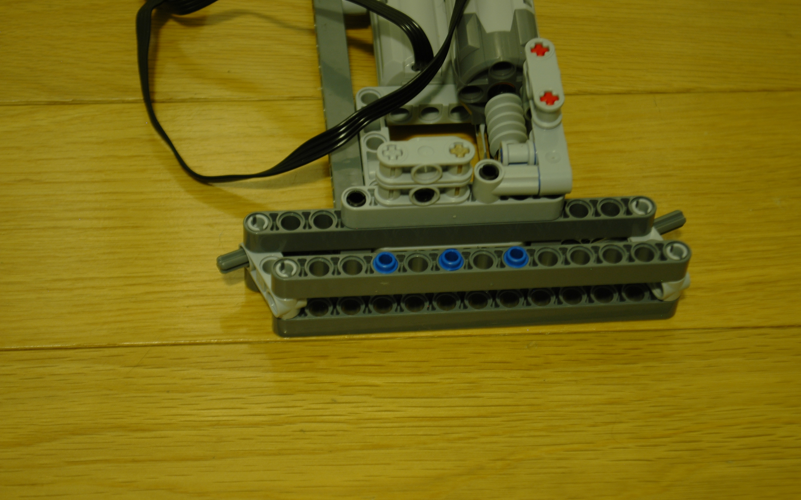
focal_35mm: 87
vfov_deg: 15.1
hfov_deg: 23.9
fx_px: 1889
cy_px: 258
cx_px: 400
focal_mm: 55
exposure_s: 1/2
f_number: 5.6
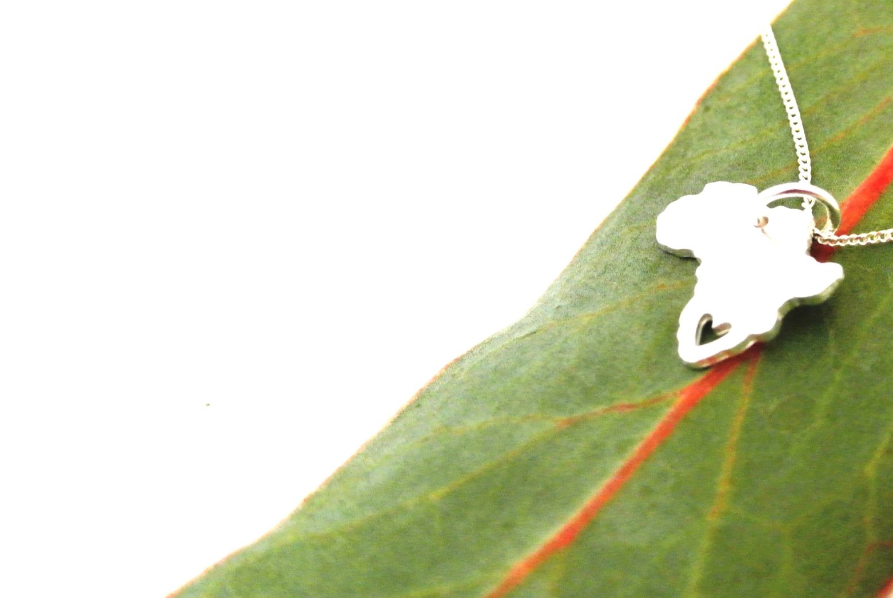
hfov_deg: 33.3
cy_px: 315
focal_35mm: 59
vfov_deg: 23.1
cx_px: 660
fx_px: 1465
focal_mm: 13.6
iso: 800
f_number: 4
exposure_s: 1/125
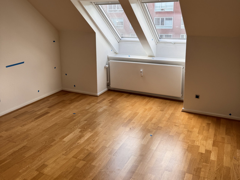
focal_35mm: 24
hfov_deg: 71.6
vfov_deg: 56.8
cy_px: 90
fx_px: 166
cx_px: 120
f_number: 1.78
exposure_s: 1/268
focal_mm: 6.76
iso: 64
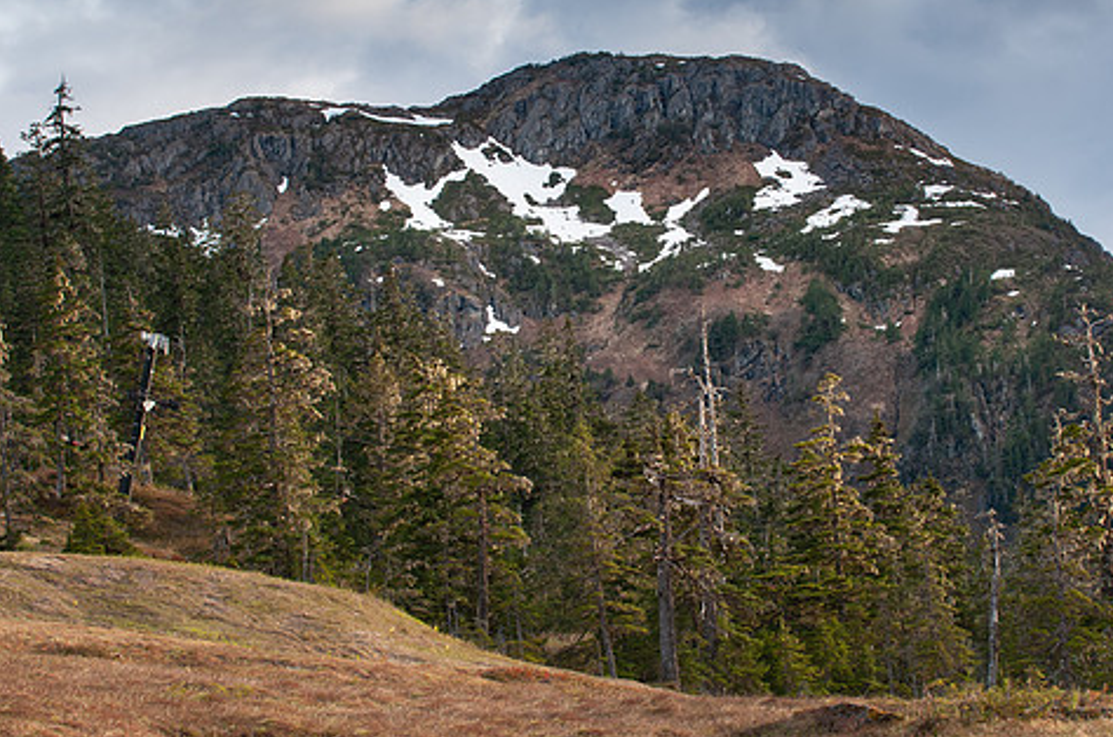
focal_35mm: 158
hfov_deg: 13.0
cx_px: 603
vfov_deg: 8.6
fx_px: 4875
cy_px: 290
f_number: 8
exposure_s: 1/100
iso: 250
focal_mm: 86
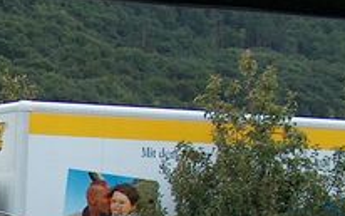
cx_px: -142
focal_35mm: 181
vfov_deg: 7.0
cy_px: 414
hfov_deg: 11.2
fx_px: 1703
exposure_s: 1/437
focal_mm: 8.96
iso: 200
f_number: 3.4
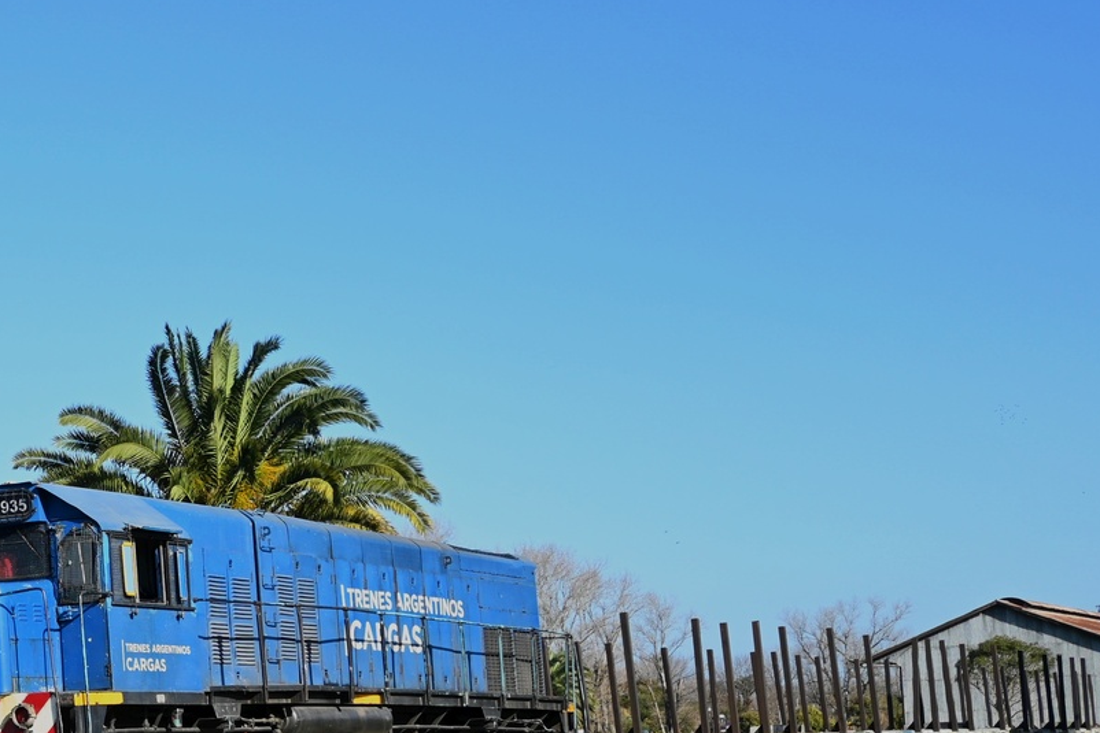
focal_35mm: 79
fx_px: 2414
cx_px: -136
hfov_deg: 23.9
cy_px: 448
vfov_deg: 17.3
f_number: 4
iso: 100
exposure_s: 1/640
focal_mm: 22
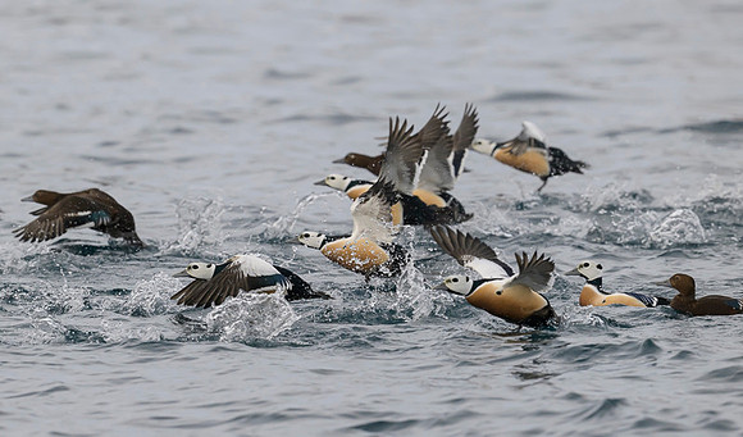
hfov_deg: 4.2
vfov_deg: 2.5
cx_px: 323
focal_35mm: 504
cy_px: 250
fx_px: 10047
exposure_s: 1/2500
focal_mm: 400
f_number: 5.6
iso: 1000
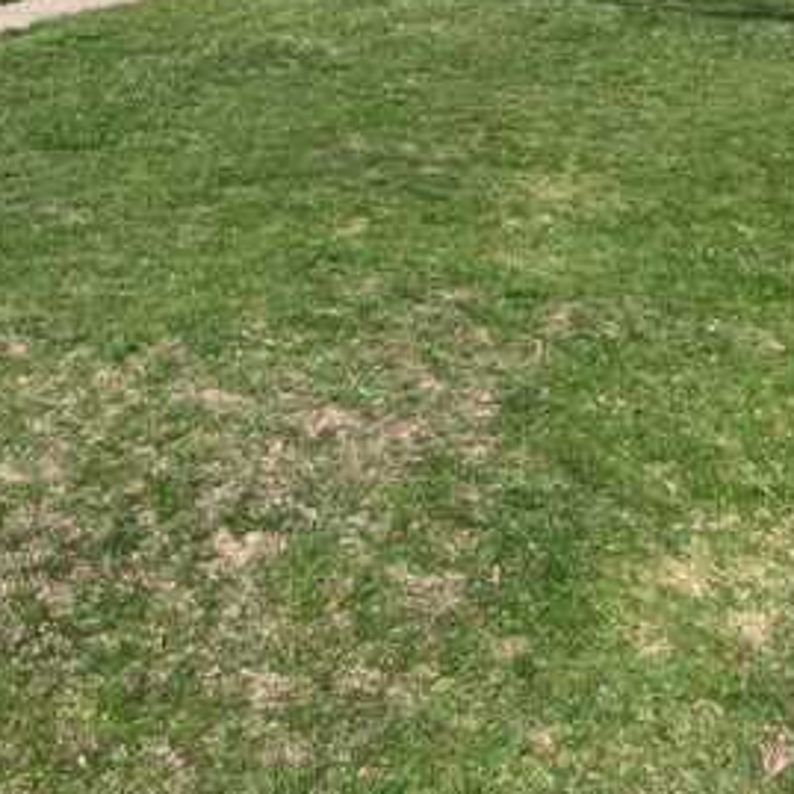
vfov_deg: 28.7
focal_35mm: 57
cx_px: 248
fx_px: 1479
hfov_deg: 29.8
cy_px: 52
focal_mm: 5.7
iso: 50
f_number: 1.5
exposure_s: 1/4630
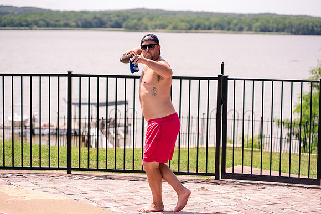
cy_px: 107
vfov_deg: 16.1
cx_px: 160
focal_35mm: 85
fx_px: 758
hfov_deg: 23.9
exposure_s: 1/1600
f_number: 3.2
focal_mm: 85
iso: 200
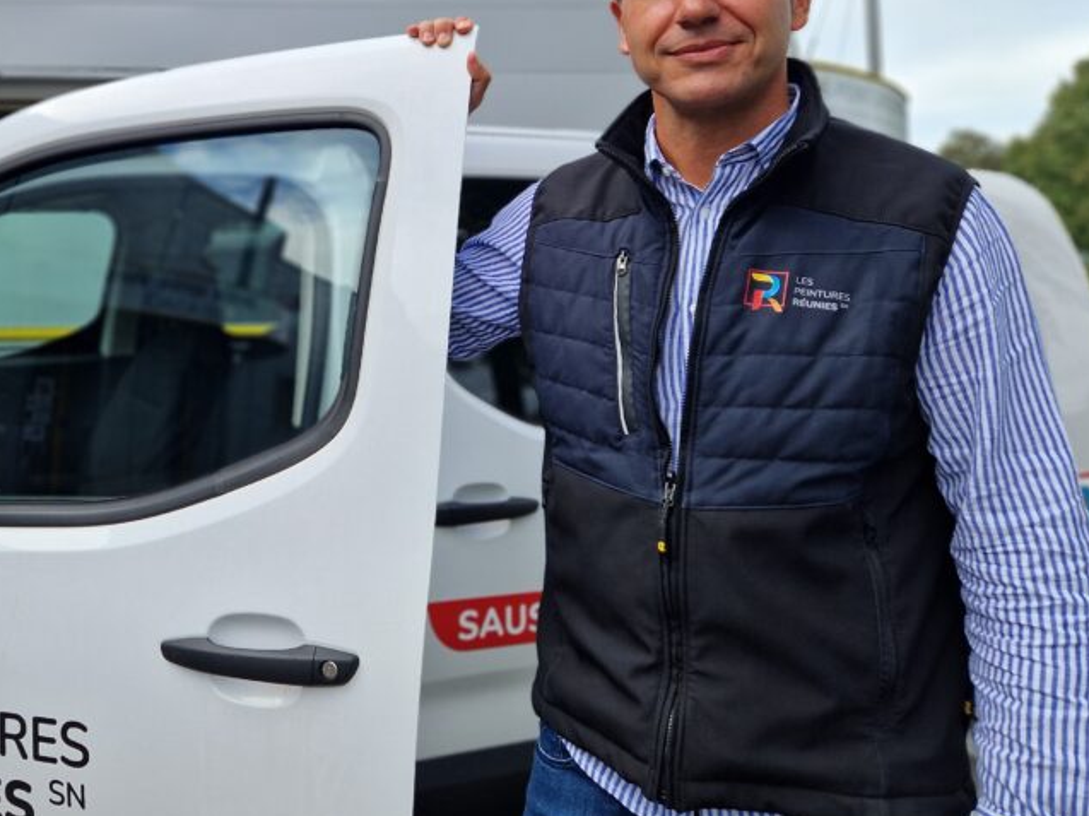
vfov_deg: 37.7
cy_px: 209
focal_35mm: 37
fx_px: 1163
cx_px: 289
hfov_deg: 48.5
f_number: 1.8
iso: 50
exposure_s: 1/858
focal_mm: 5.4
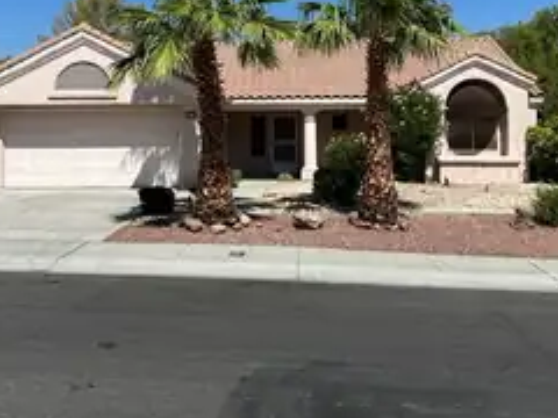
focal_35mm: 40
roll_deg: +0.0
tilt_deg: +4.2
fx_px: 645
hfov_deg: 46.8
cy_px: 91
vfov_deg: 35.0
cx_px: 258
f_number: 1.78
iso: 80
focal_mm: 6.86
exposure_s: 1/7042
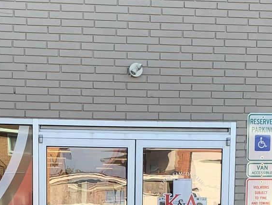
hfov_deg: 20.8
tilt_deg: -1.6
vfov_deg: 14.9
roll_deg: -2.5
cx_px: 112
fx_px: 739
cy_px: 277
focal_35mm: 94
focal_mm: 4.25
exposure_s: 1/394
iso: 25
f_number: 1.8
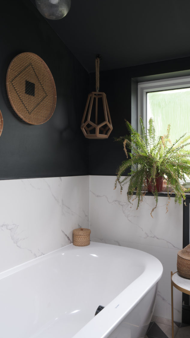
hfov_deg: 37.7
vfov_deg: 62.6
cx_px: 108
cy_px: 167
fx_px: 278
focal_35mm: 31
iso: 160
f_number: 11
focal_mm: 19.4
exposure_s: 1/2
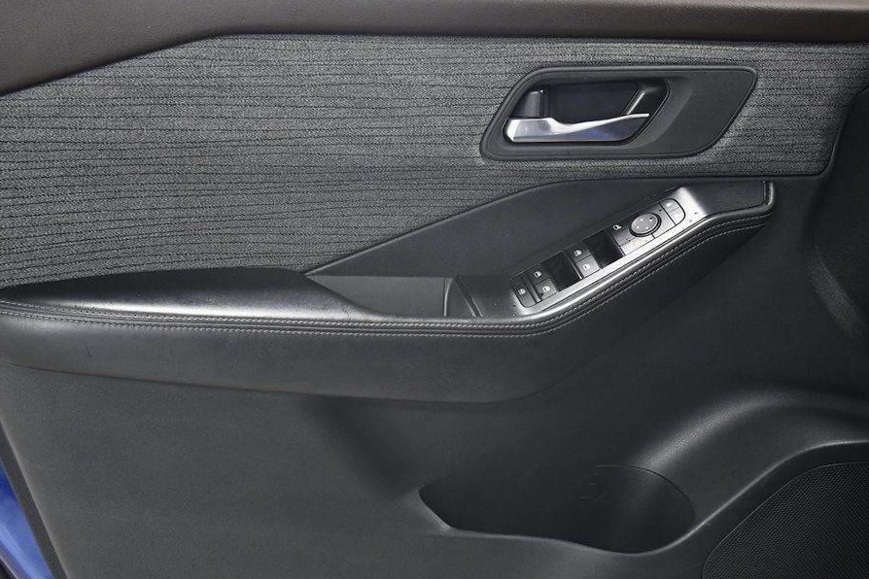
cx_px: 471
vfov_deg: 24.6
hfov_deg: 36.2
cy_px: 304
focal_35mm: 55
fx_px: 1328
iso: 2500
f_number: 5.6
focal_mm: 32
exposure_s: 1/125
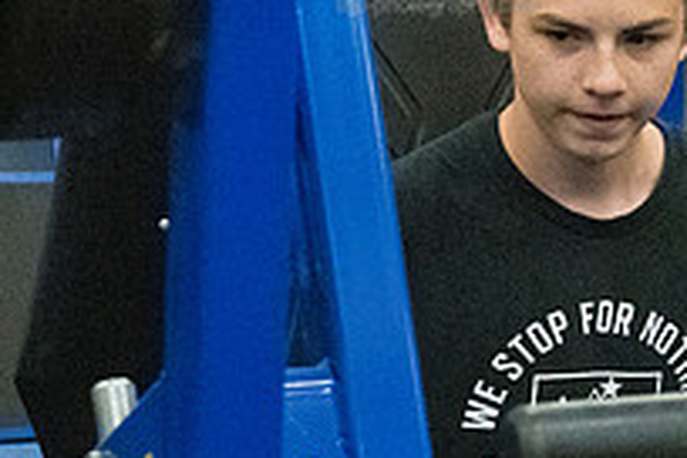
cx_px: 916
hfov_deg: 8.2
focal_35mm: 247
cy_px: 360
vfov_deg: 5.6
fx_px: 4713
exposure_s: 1/400
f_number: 5.6
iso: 10000
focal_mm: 58
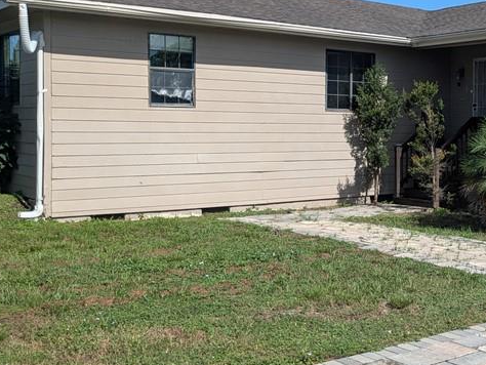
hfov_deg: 33.5
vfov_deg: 27.0
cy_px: 143
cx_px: 443
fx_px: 759
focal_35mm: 54
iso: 46
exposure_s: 1/2028
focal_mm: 5.43
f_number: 1.89
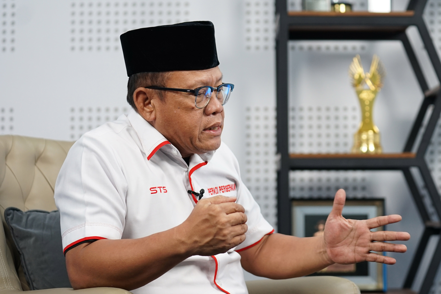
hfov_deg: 19.5
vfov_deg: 13.0
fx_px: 1286
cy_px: 147
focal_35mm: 105
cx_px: 220
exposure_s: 1/160
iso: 640
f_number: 2.8
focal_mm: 70
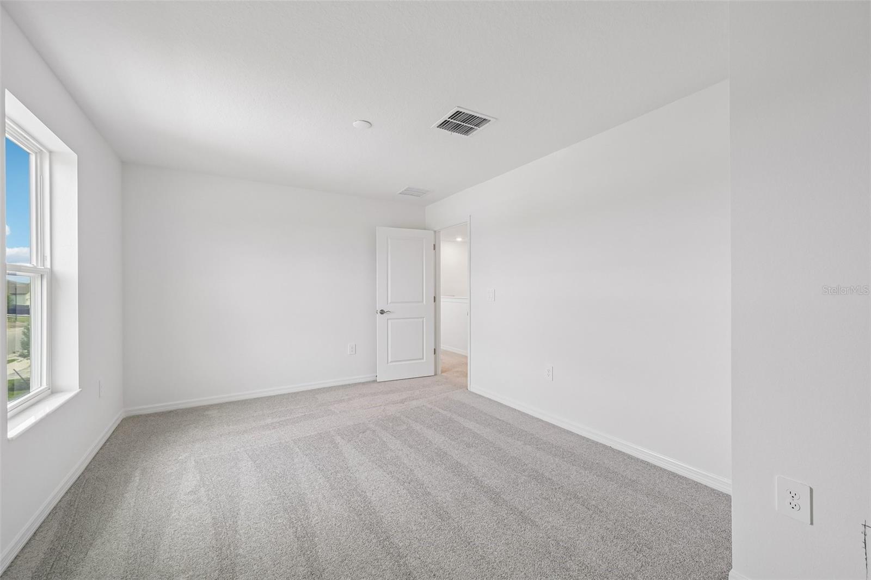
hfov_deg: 104.3
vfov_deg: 81.2
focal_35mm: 14
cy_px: 290
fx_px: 339
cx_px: 436
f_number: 8
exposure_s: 1/30
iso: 400
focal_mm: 14
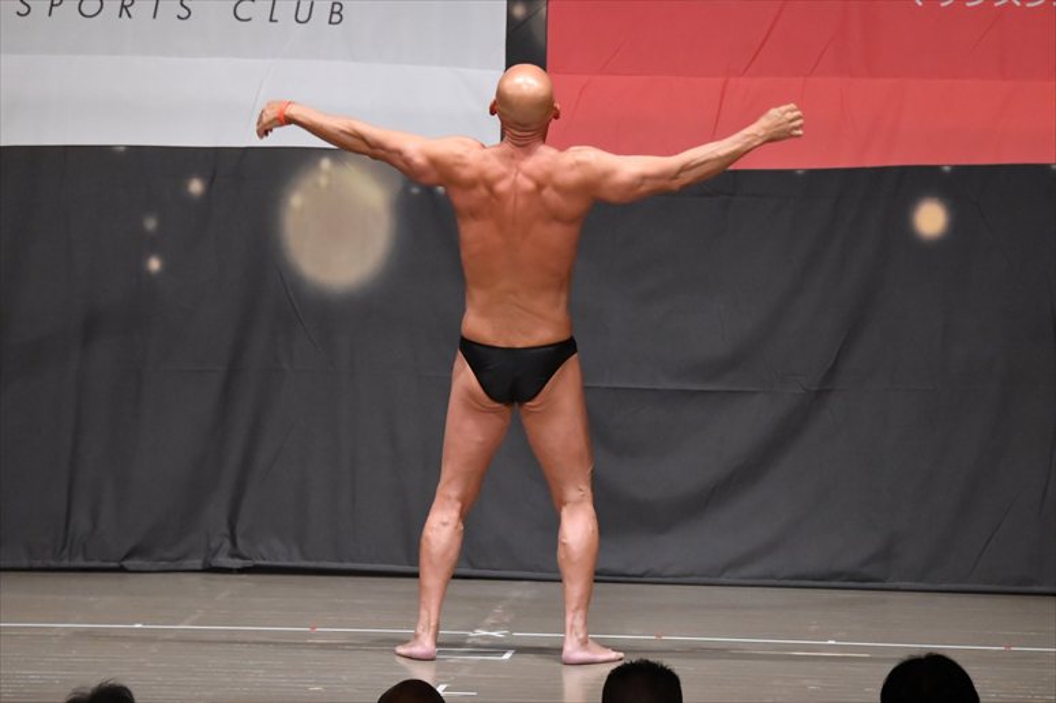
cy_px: 352
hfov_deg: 9.5
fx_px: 6362
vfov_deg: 6.3
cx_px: 528
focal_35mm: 217
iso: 6400
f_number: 5.6
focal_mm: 145
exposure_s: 1/400
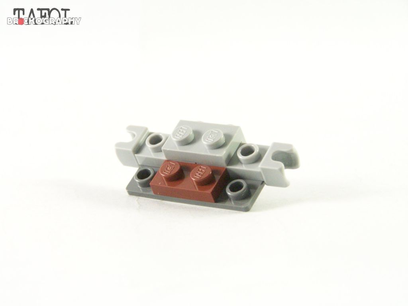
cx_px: 204
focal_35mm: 117
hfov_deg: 16.8
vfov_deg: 12.7
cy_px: 153
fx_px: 1379
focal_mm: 19.4
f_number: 3.6
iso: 400
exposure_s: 1/60
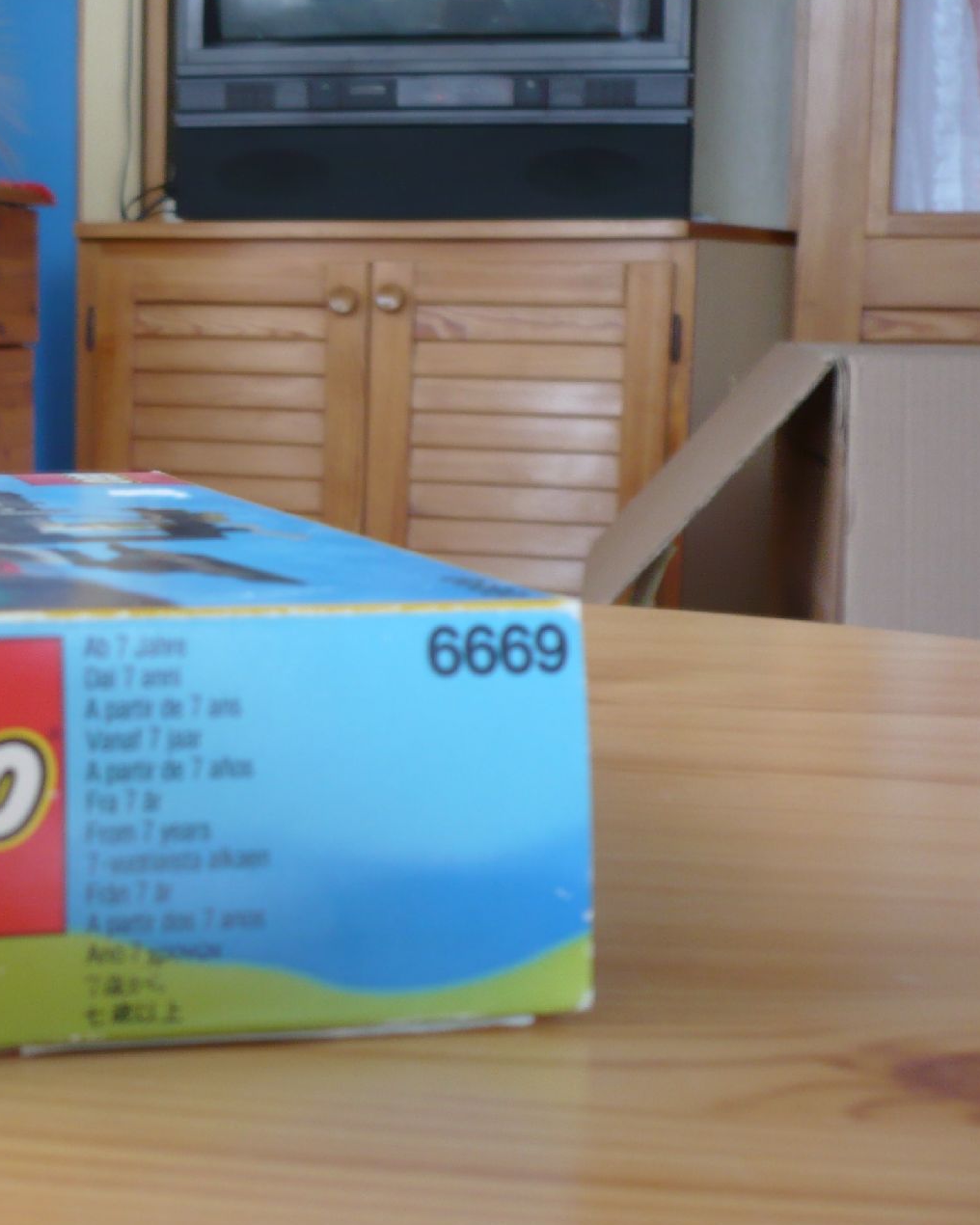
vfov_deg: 35.3
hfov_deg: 27.6
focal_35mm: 53
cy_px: 560
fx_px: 1922
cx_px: 107
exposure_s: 1/13
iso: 100
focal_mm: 5.8
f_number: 2.8
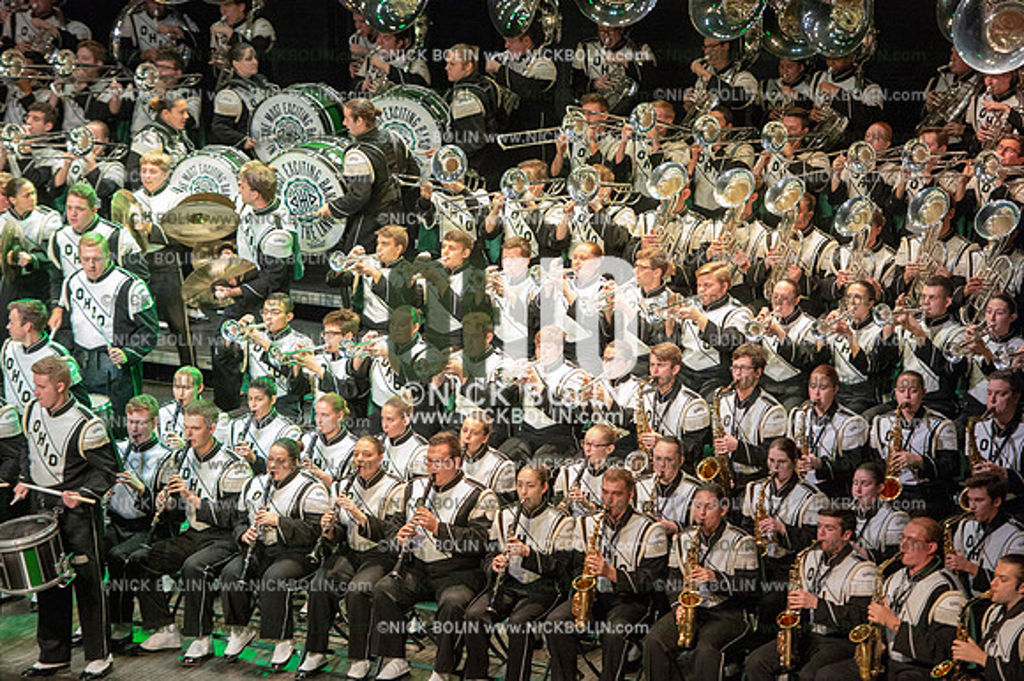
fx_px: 4264
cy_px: 340
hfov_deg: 13.7
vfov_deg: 9.1
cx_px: 512
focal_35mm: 150
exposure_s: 1/640
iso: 8000
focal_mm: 150
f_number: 2.8
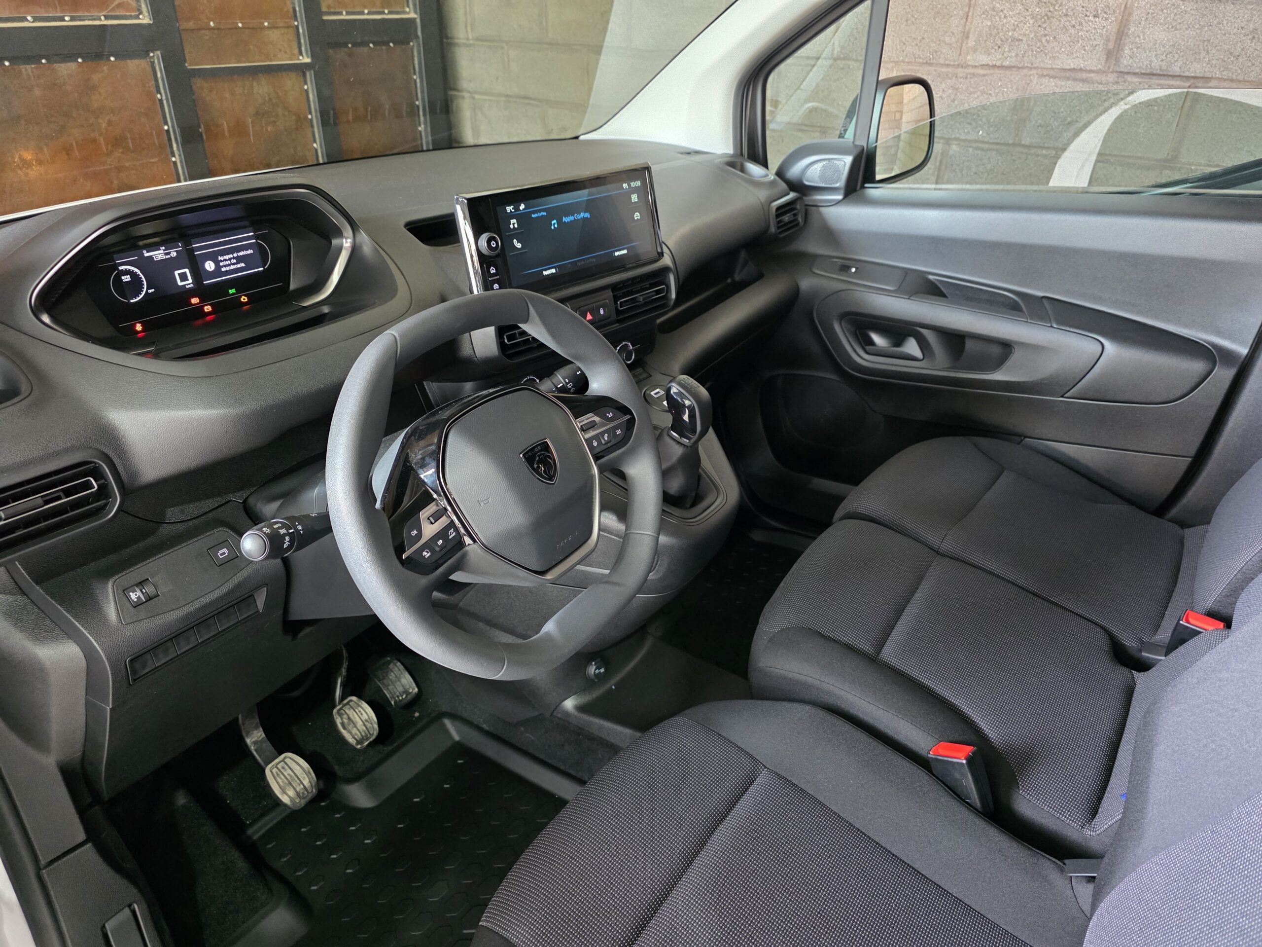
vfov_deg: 58.9
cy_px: 474
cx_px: 631
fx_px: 839
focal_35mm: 23
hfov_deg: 73.9
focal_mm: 6.3
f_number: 1.7
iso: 1600
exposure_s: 1/50
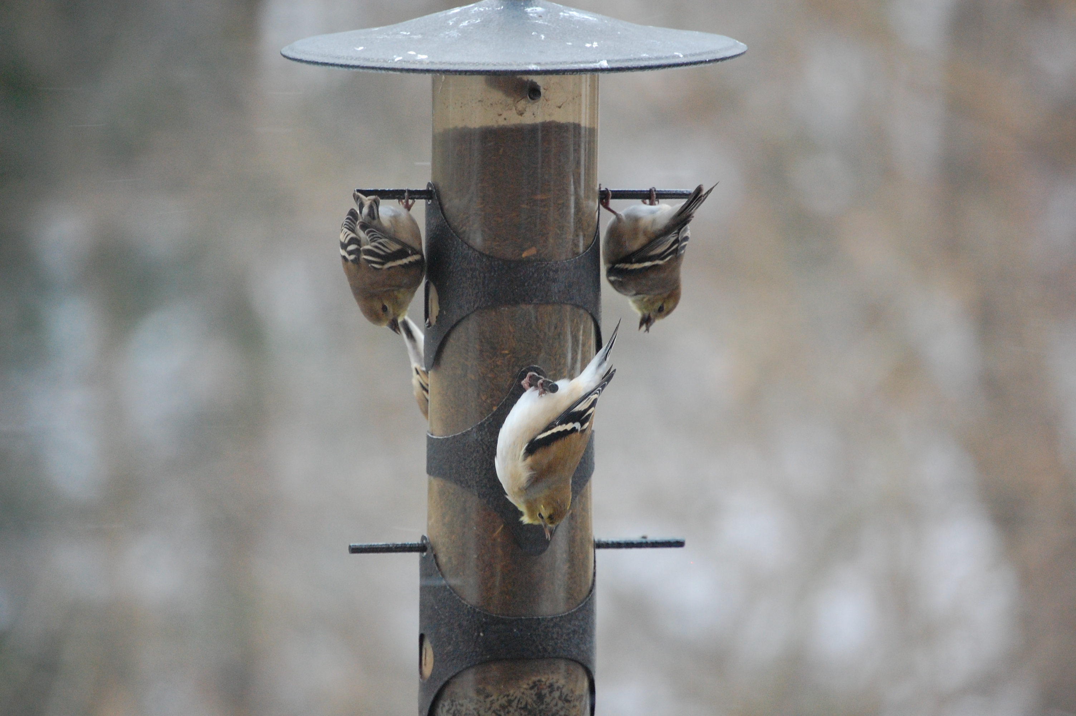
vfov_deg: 4.6
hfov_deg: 6.9
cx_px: 538
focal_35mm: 300
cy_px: 358
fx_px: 8959
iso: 1400
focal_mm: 200
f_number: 5.6
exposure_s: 1/125
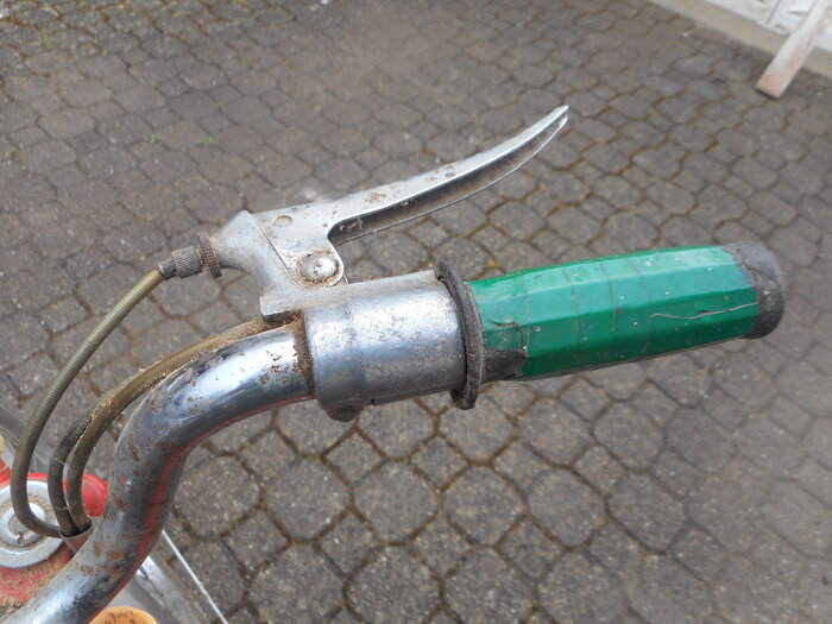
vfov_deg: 54.9
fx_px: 601
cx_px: 416
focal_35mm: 25
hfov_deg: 69.4
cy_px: 312
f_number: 3.7
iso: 80
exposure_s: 1/50
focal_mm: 4.5
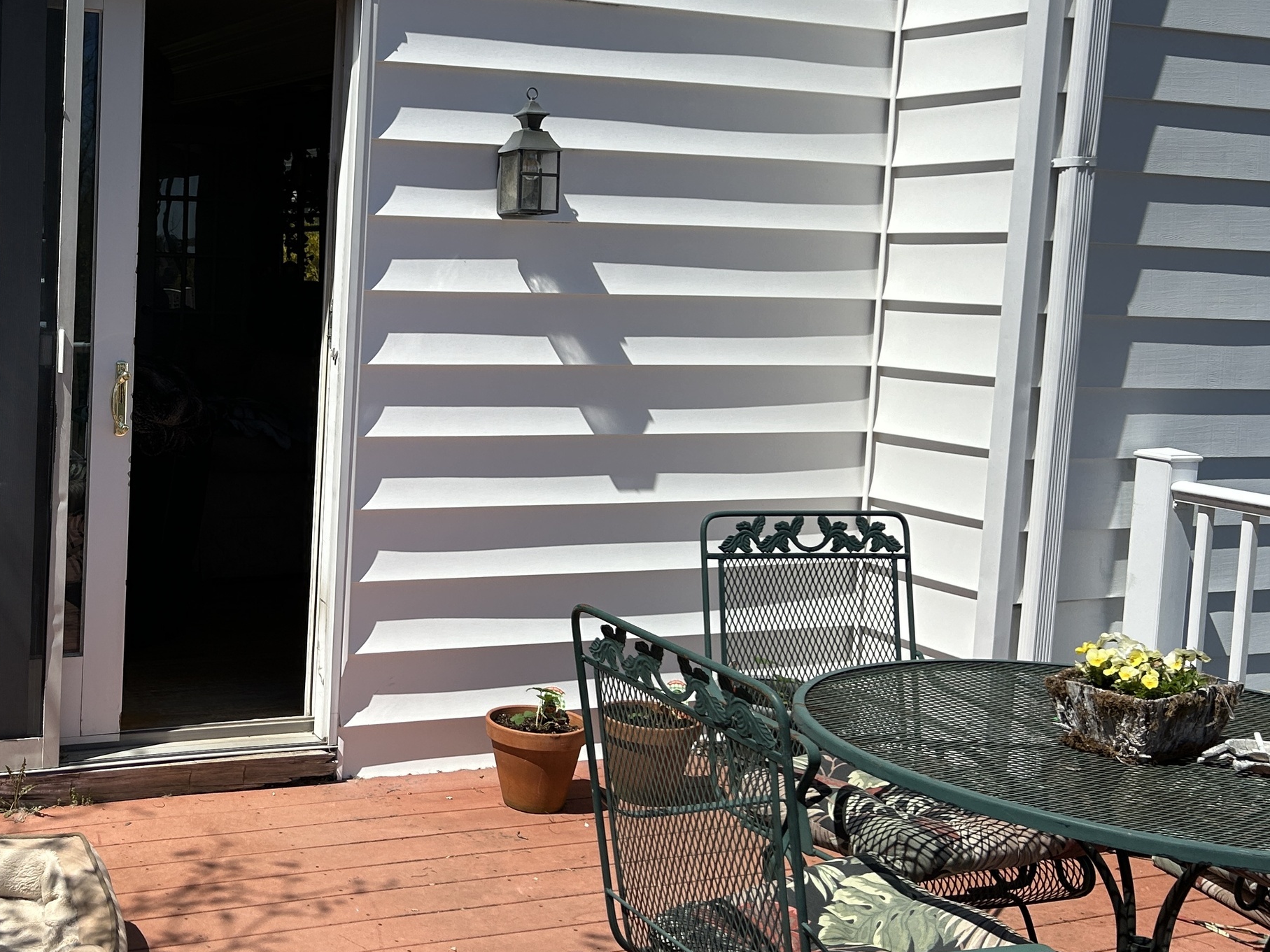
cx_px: 225
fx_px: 1614
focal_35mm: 44
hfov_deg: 40.9
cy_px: 400
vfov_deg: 32.8
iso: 50
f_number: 1.5
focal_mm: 5.7
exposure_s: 1/6579
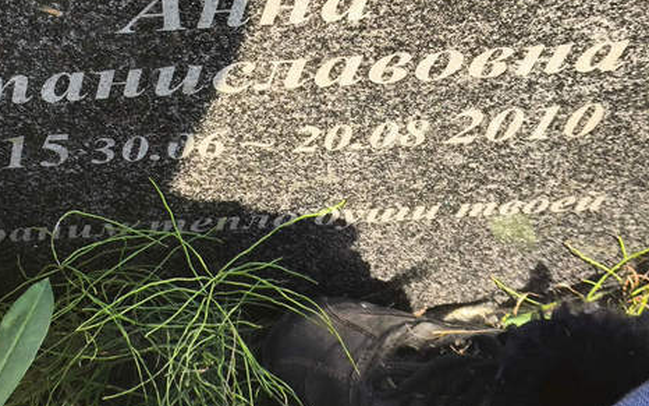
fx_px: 1609
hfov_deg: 22.8
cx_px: 271
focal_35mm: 91
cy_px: 130
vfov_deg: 14.3
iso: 50
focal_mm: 4.71
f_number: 1.7
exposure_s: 1/171
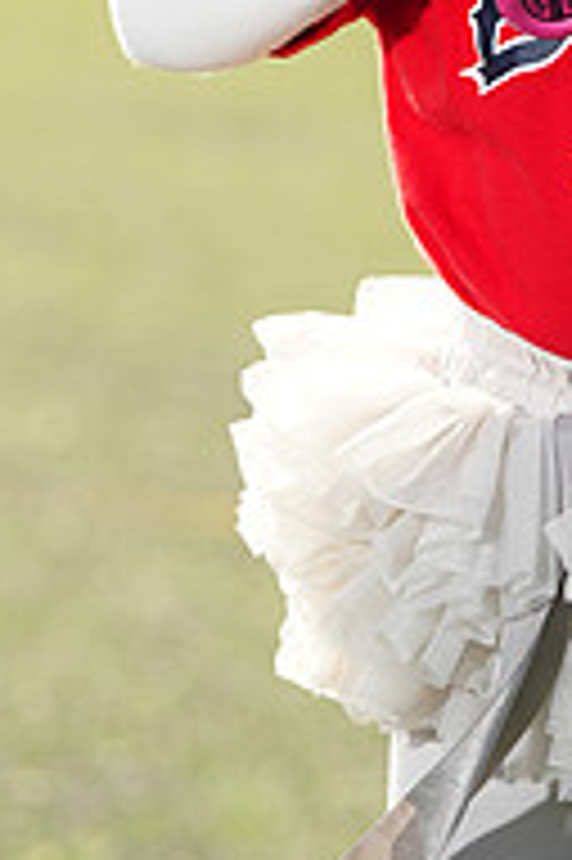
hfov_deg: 3.0
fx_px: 10887
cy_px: -329
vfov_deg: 4.5
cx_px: 745
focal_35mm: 456
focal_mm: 150
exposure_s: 1/250
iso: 100
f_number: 5
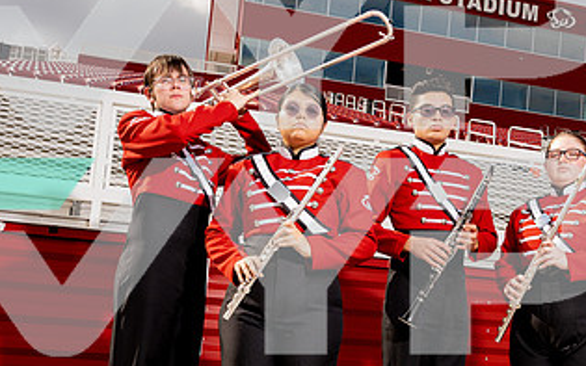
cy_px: 257
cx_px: 374
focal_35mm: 45
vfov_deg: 28.3
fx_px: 719
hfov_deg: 43.9
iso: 100
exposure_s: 1/250
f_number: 6.3
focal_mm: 24
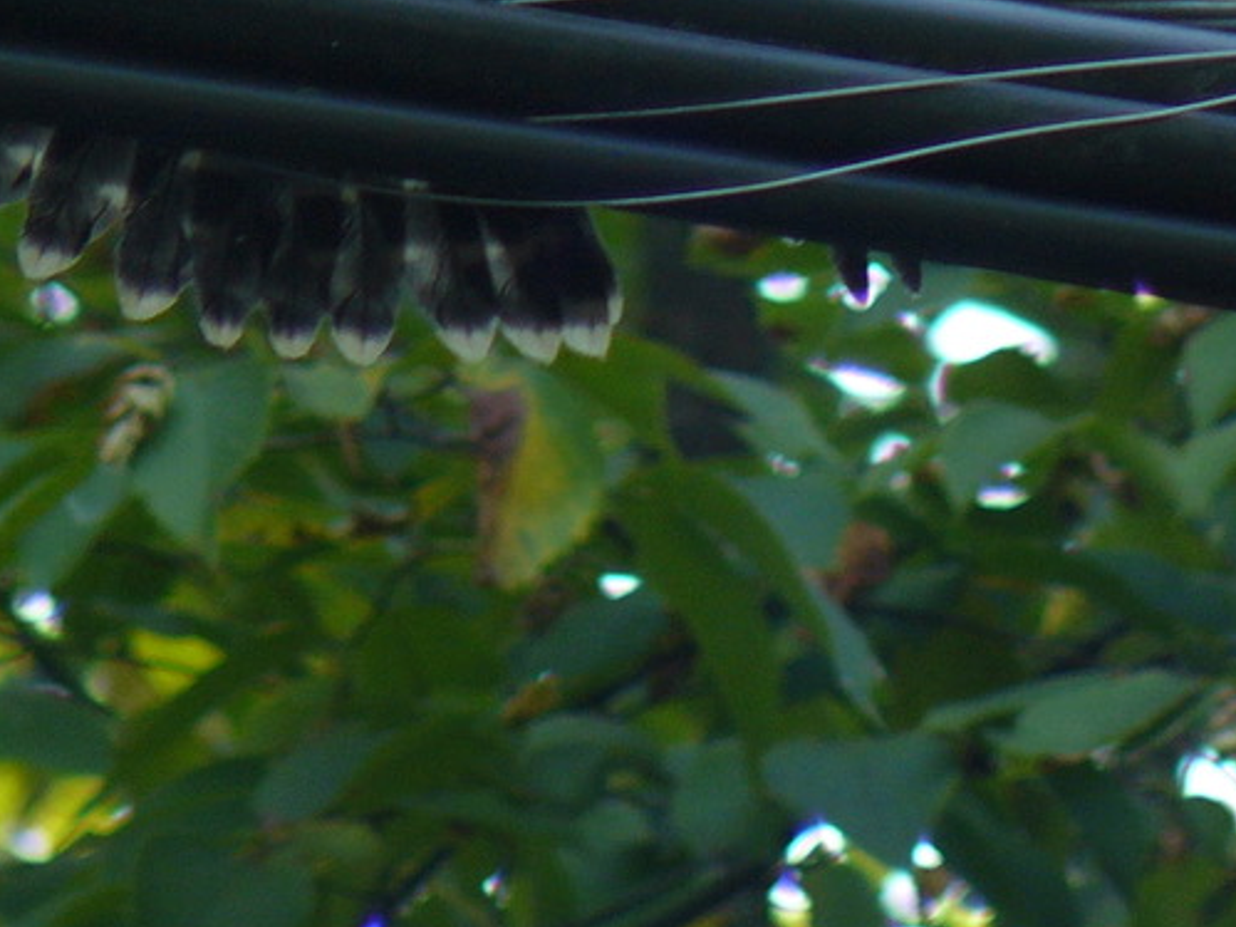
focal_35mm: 1108
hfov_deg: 1.8
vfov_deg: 1.3
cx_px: 708
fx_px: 39553
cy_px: -238
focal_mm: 72
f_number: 3.6
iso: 100
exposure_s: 1/125
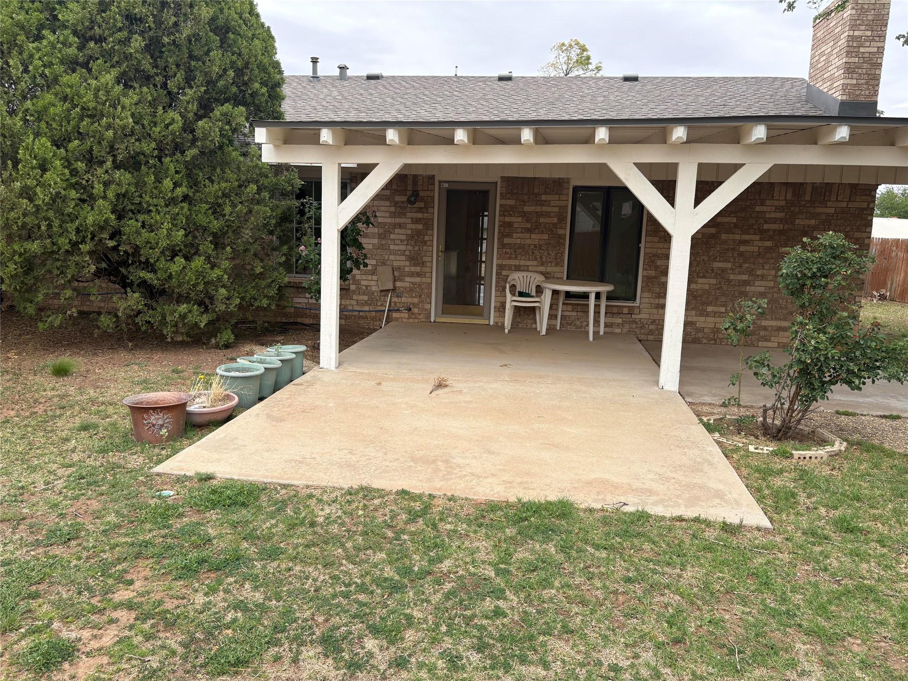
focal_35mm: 26
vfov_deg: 53.1
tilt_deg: -8.4
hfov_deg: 67.3
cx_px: 454
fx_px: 682
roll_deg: -1.6
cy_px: 340
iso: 50
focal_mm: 5.96
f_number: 1.6
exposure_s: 1/1799
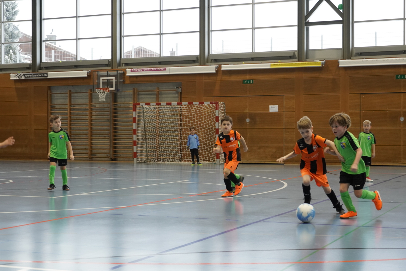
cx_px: 192
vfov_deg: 21.0
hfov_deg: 30.9
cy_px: 137
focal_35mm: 65
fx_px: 734
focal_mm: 40
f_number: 5
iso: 1250
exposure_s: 1/160
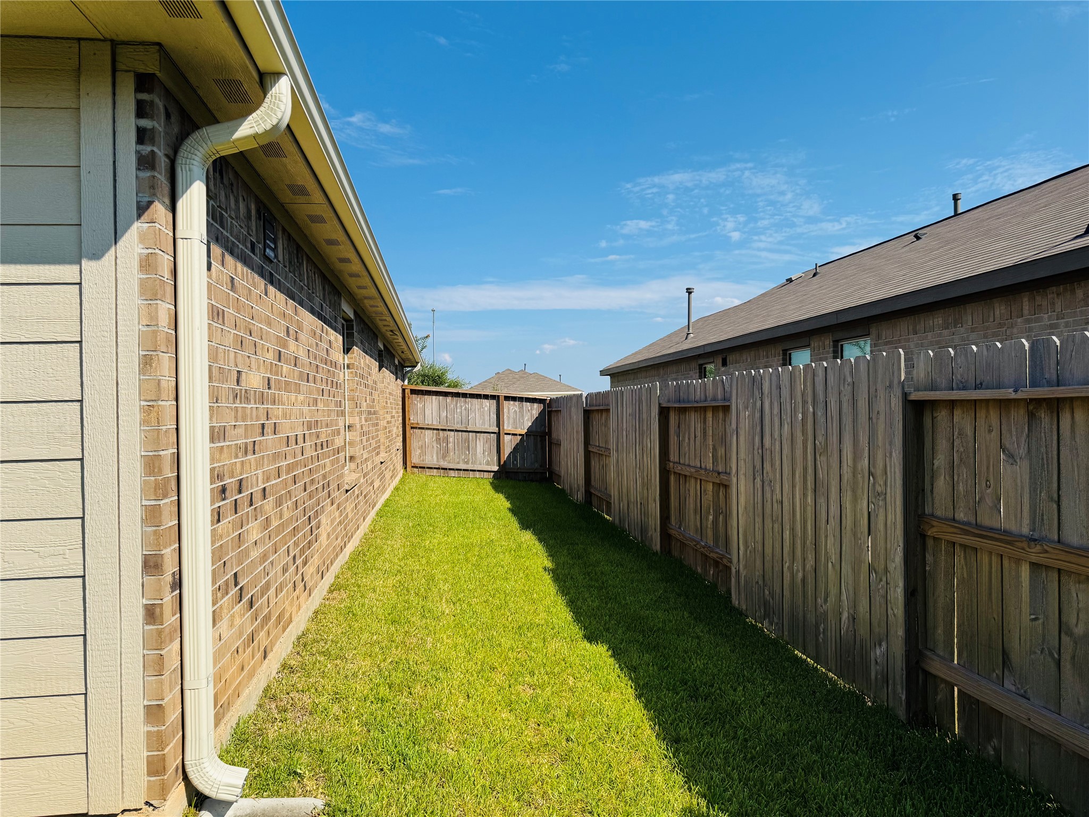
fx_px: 755
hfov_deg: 71.6
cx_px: 544
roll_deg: -0.2
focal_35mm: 24
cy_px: 408
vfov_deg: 56.8
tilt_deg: -0.6
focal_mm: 6.76
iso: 80
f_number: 1.78
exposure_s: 1/5814
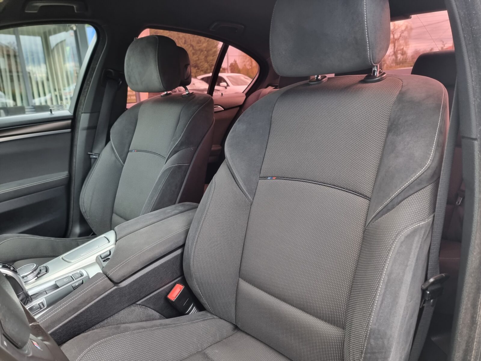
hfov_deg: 71.6
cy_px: 180
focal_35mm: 24
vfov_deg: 56.8
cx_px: 240
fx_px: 333
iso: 80
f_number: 1.8
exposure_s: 1/100
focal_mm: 6.7
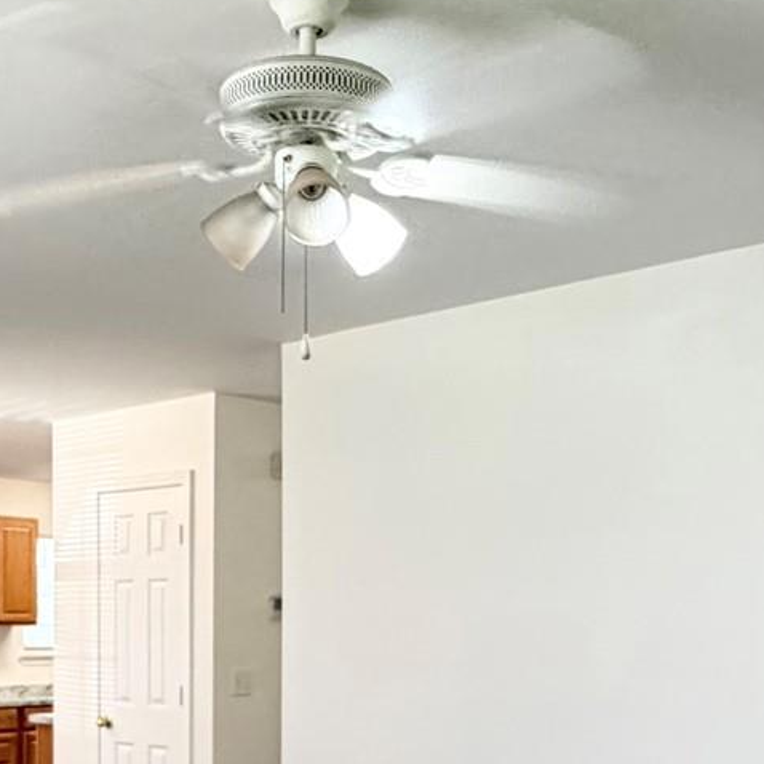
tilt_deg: -0.9
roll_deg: -0.1
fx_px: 1323
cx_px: 302
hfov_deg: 32.1
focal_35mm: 53
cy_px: 641
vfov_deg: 31.2
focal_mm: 2.22
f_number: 2.2
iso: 400
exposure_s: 1/60
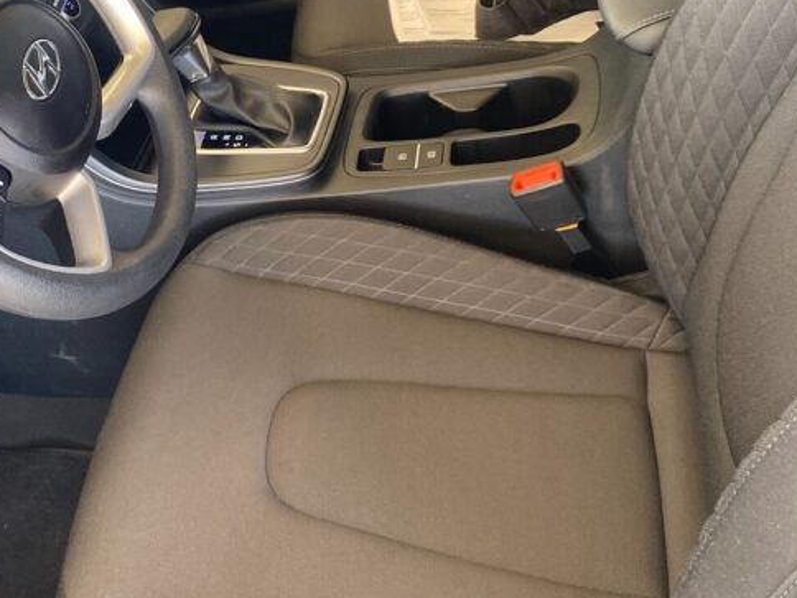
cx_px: 107
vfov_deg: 26.3
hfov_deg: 33.4
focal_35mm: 55
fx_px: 1266
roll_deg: +20.2
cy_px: 165
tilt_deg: -32.7
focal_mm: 4.25
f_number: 1.8
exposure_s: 1/120
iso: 125
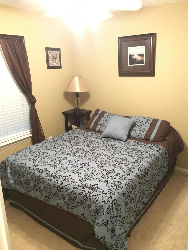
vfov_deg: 61.7
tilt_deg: -15.8
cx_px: 94
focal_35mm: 29
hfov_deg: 48.2
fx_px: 210
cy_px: 125
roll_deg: +1.6
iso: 250
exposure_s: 1/15
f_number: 2.2
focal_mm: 4.15
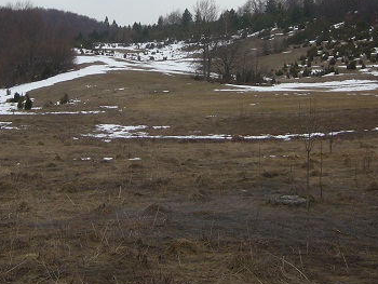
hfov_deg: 30.2
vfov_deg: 22.4
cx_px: 150
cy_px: 30
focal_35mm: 64
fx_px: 699
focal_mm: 5.8
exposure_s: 1/400
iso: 80
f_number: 2.8
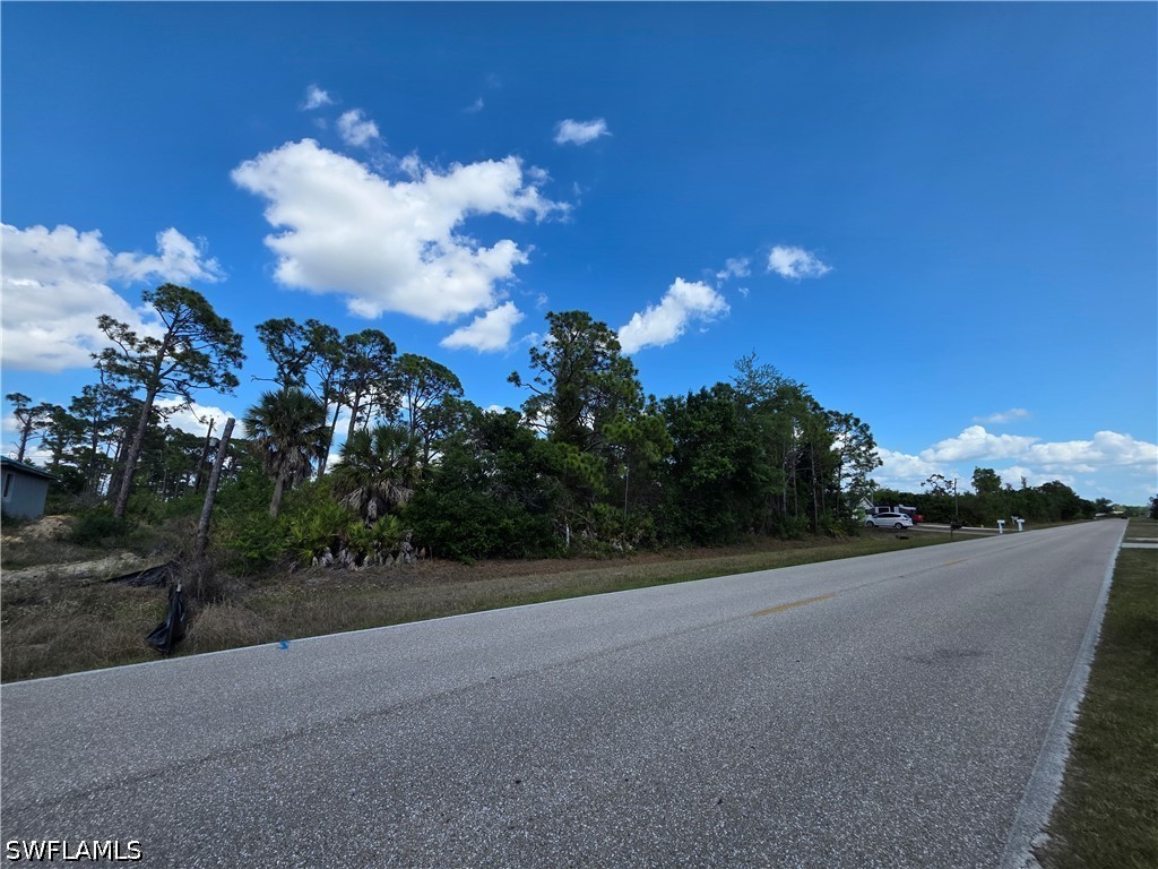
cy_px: 434
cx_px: 579
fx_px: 435
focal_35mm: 13
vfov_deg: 89.9
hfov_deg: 106.2
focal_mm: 2.2
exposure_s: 1/2016
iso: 40
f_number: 1.9
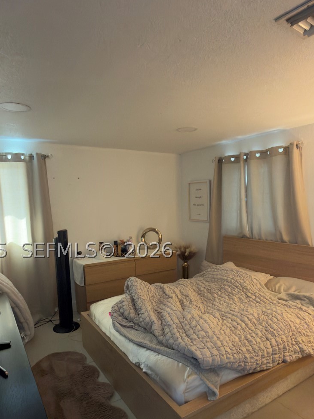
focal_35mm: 23
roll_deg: +1.1
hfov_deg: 58.8
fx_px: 278
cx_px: 148
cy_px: 250
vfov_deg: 73.2
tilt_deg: -11.3
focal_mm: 2.22
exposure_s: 1/24
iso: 400
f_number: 2.2
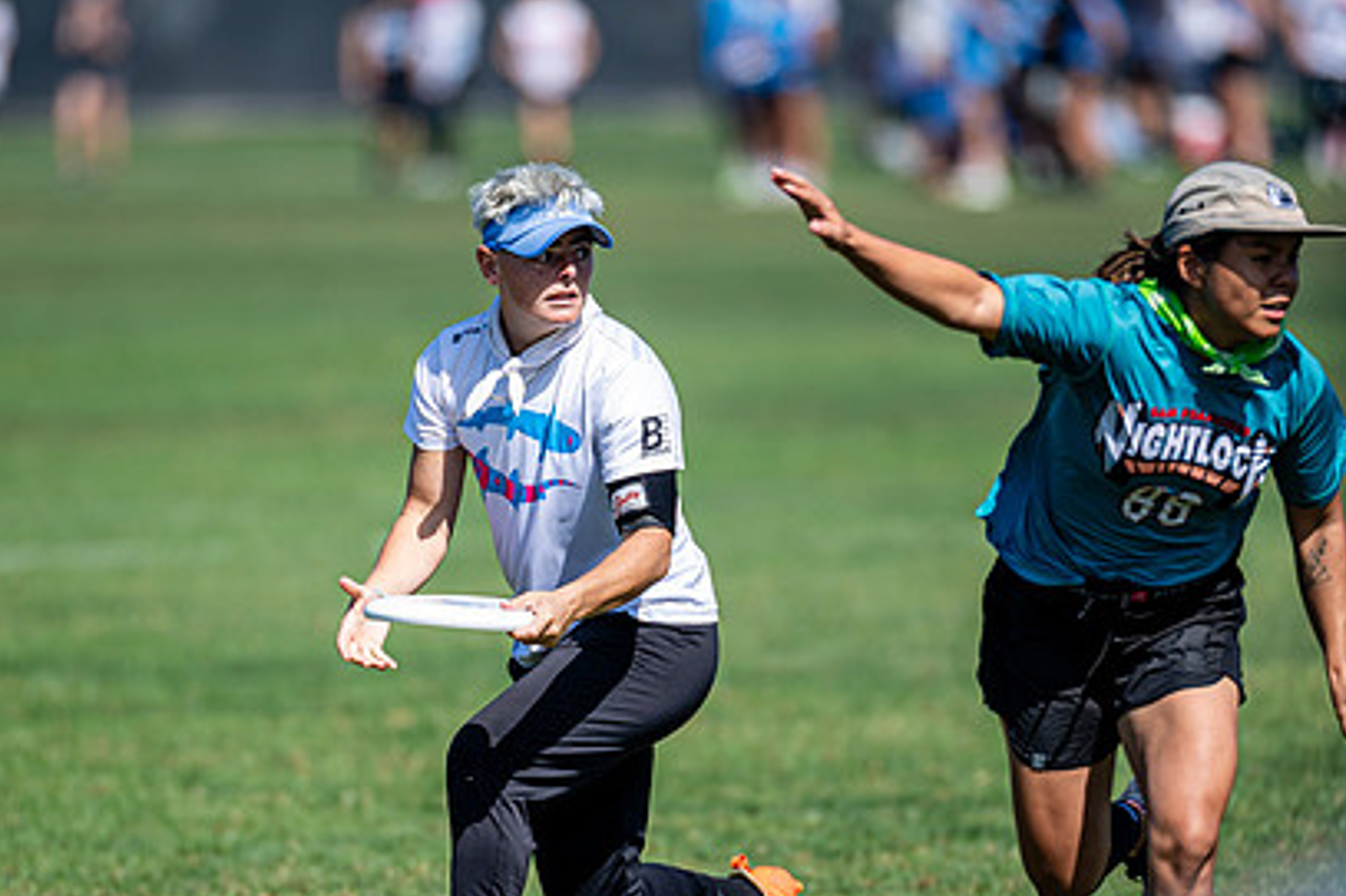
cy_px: 607
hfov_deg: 3.7
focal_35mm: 564
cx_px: 647
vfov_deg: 2.4
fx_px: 21078
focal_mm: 300
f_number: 3.2
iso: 125
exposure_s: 1/2000
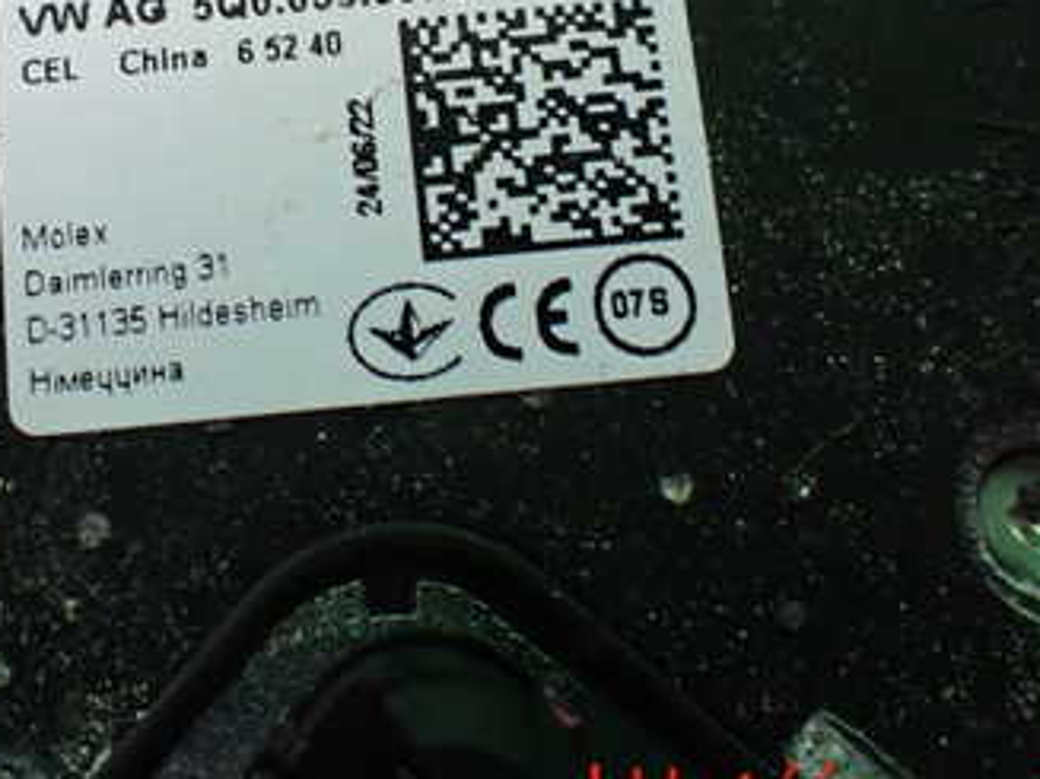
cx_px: 353
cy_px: 121
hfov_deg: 34.6
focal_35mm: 55
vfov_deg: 25.9
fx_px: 1652
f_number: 2.3
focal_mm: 5.4
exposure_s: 1/80
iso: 800
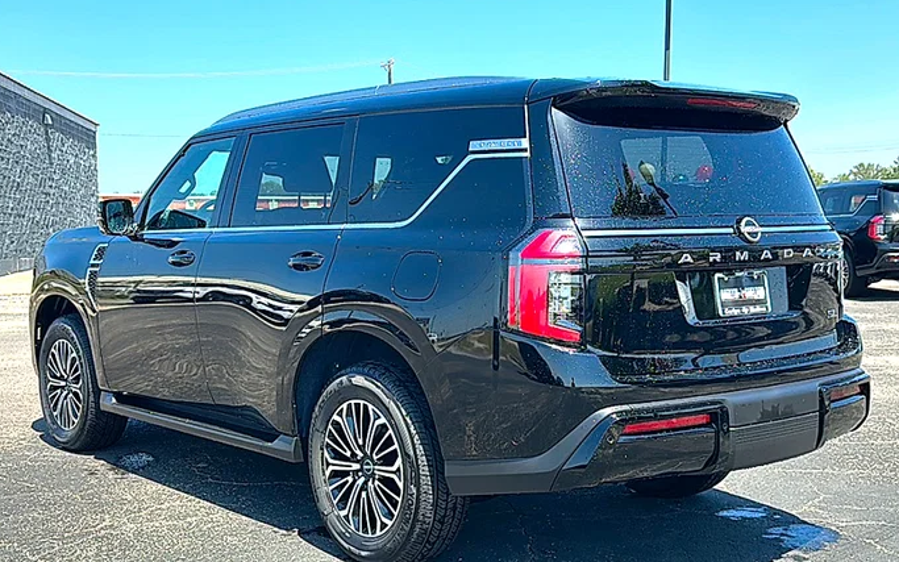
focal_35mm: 38
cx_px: 451
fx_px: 931
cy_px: 297
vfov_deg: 33.6
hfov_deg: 51.5
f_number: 1.78
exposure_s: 1/1592
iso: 80
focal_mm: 6.86
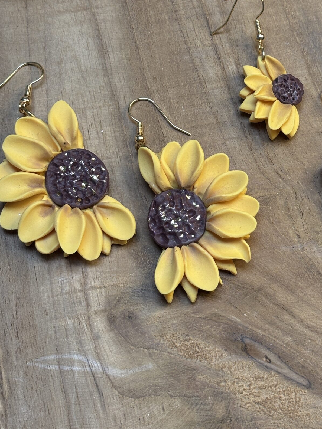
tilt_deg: -70.0
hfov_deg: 17.5
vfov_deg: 23.2
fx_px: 1042
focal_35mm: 84
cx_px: 242
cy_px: 141
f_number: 1.6
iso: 64
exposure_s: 1/60
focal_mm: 5.96
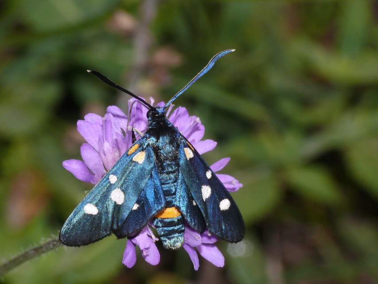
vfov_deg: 9.1
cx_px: 189
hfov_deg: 12.1
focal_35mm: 163
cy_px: 142
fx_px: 1780
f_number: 11
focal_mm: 34.5
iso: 200
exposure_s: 1/640
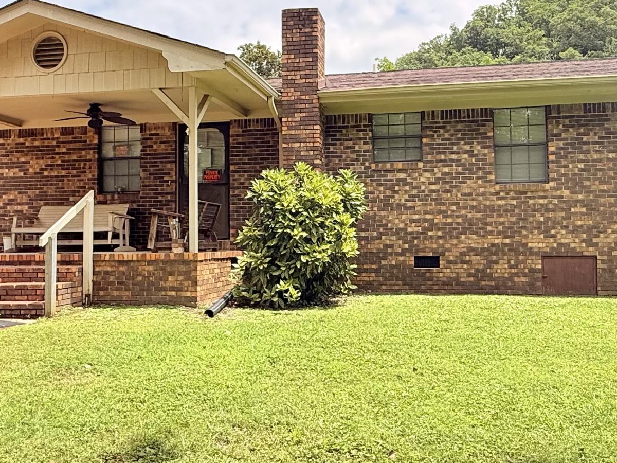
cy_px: 216
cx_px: 330
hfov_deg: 52.6
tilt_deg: +3.0
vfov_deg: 40.7
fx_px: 624
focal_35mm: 35
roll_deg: +0.0
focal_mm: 2.22
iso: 50
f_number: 2.2
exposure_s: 1/1848
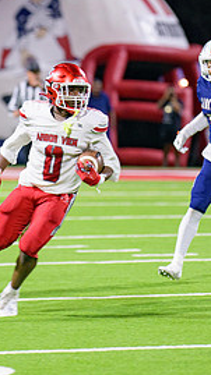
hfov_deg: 2.8
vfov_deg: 4.9
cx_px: 63
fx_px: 4393
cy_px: 171
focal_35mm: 441
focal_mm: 195
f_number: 2.8
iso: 2000
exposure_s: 1/250
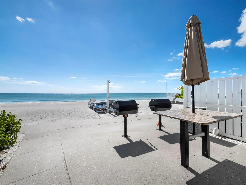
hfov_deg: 102.0
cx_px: 123
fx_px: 100
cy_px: 92
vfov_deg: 85.7
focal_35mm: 14
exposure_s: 1/800
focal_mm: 7
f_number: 10
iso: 400
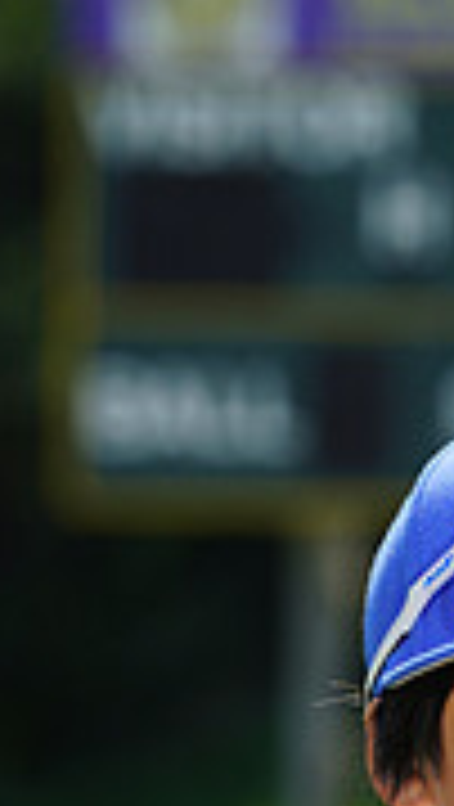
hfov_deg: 1.4
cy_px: 1036
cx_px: 560
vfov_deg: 2.5
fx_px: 18106
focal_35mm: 848
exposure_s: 1/250
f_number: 8
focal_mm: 250
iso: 100
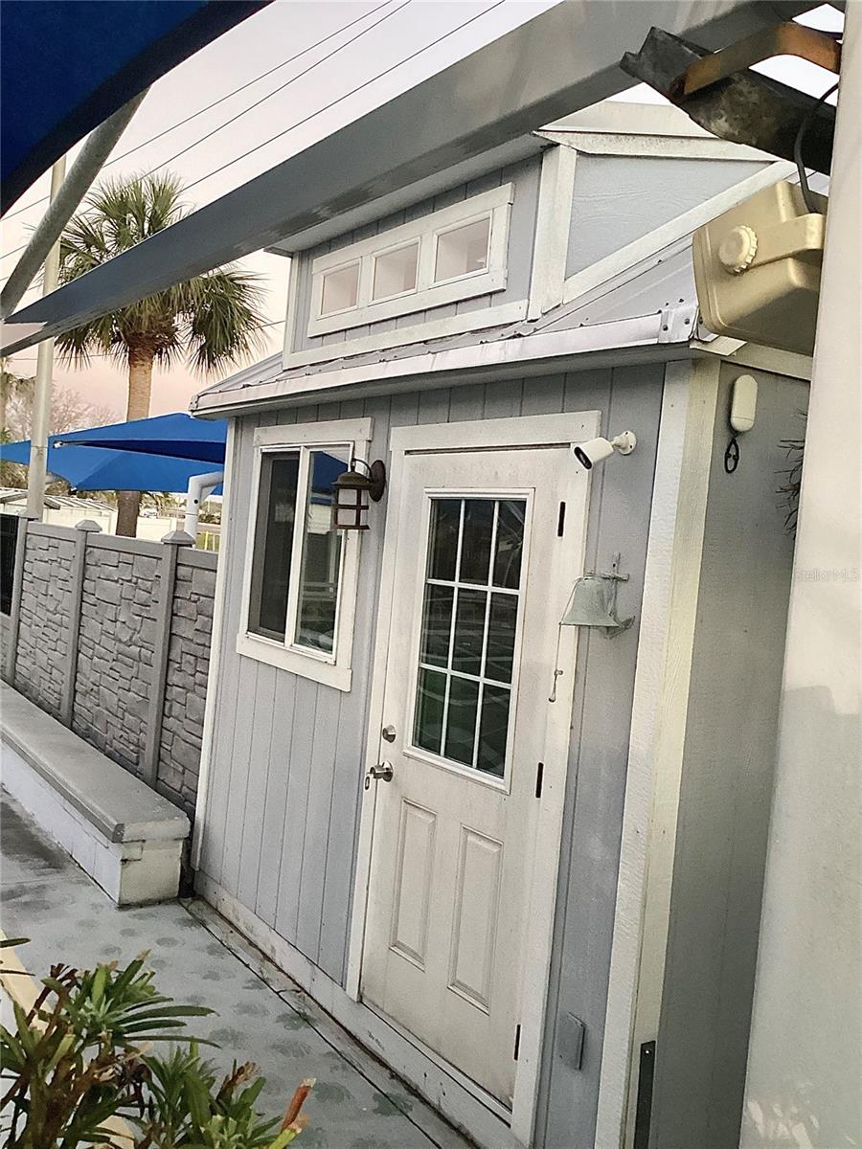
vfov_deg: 58.4
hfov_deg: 45.4
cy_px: 574
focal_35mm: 31
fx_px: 1029
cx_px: 431
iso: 320
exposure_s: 1/60
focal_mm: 3.3
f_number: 2.4
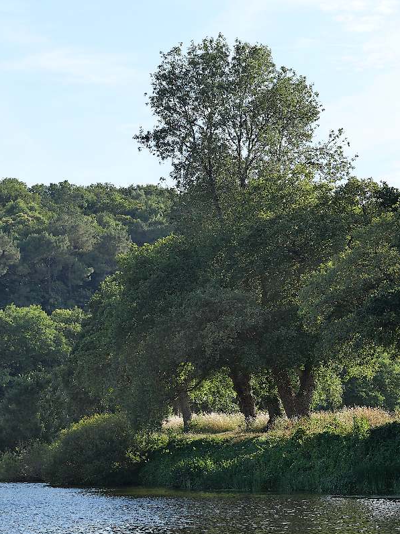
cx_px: 199
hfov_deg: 9.8
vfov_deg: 13.1
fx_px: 2327
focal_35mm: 151
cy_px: 268
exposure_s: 1/1000
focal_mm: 75
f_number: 4
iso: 200
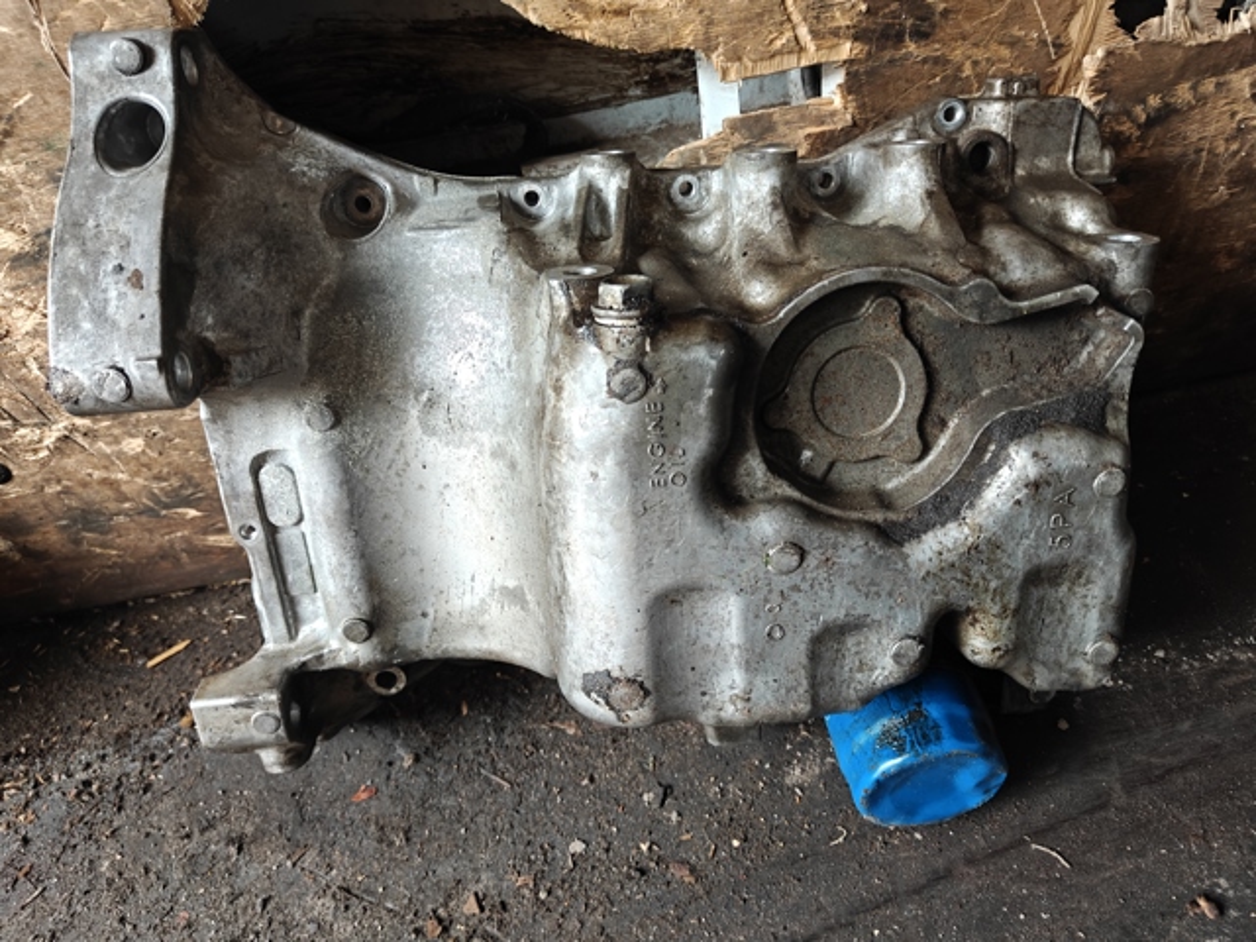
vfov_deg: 56.8
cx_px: 628
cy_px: 471
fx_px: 871
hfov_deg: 71.6
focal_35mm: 24
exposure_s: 1/50
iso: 1600
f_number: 1.8
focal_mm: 5.59
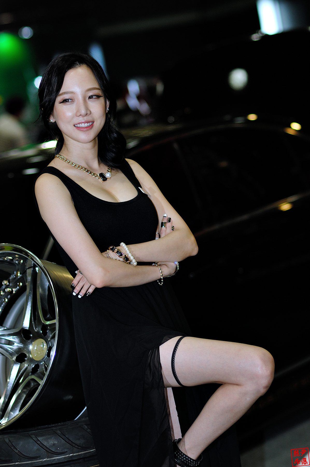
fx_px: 1651
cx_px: 155
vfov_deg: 16.1
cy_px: 234
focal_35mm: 128
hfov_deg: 10.7
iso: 160
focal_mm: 85
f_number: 2.2
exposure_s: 1/125
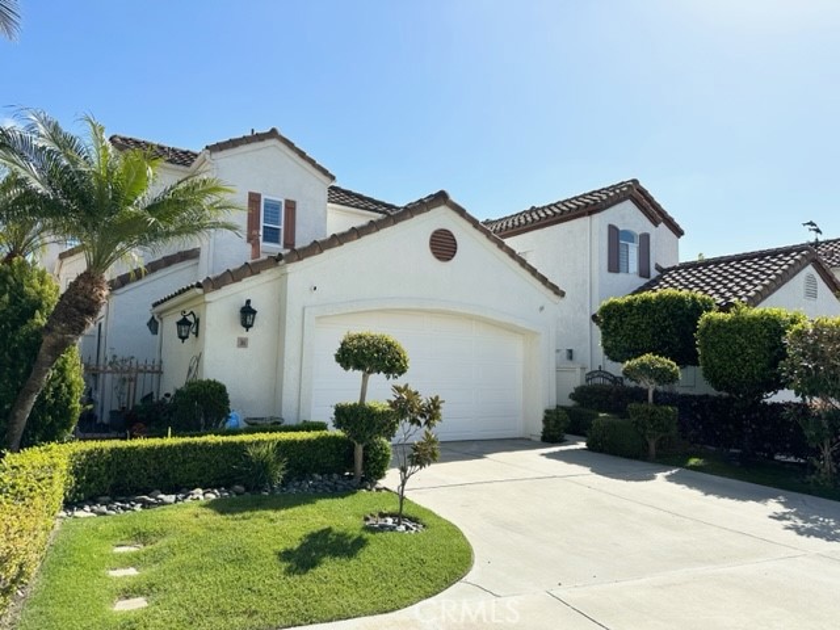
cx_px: 420
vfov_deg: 56.8
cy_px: 315
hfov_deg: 71.6
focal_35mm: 24
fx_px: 582
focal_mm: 6.86
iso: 80
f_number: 1.78
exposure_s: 1/6623
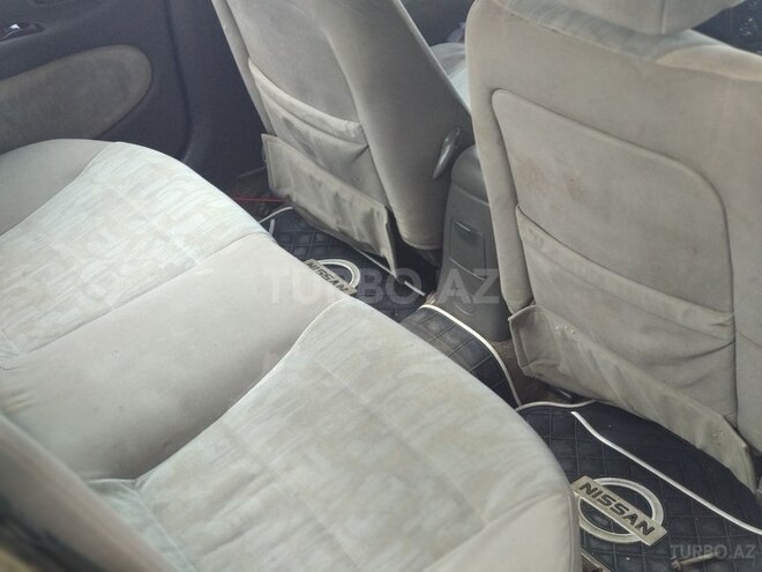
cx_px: 381
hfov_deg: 36.8
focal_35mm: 52
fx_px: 1145
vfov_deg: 28.0
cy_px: 286
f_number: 2.6
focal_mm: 5.99
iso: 320
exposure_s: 1/50
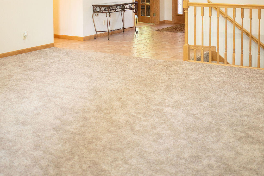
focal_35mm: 53
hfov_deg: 37.5
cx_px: 132
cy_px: 5
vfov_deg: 24.5
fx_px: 389
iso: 640
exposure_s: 1/400
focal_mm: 35
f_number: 2.5
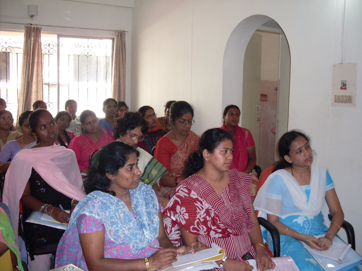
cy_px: 136
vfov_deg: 37.7
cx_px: 181
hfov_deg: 49.0
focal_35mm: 38
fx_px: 397
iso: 100
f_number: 2.8
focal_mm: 6.3
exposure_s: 1/45
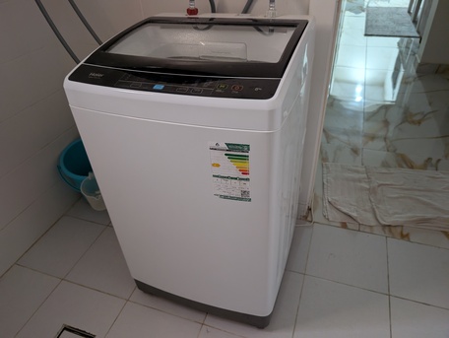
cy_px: 169
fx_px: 312
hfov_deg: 71.5
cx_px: 224
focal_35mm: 24
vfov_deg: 56.9
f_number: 1.68
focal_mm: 6.9
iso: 717
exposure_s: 1/62.9
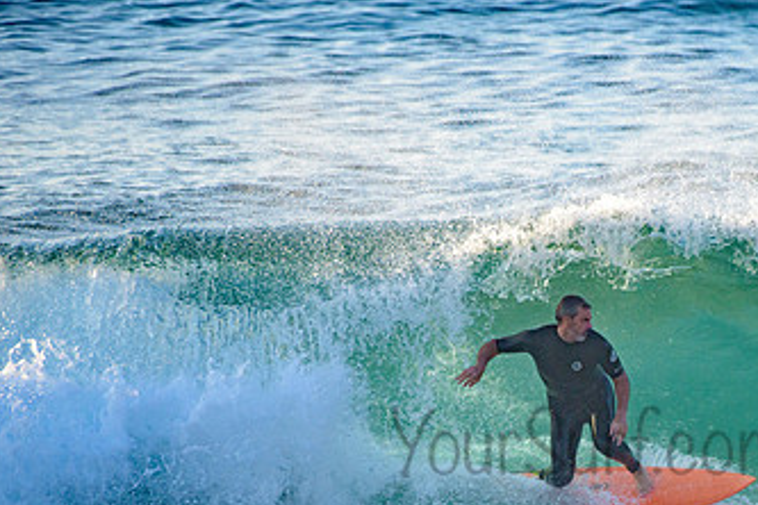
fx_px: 18317
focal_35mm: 870
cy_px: 422
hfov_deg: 2.4
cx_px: 626
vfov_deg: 1.6
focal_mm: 500
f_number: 5.6
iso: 560
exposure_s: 1/2000
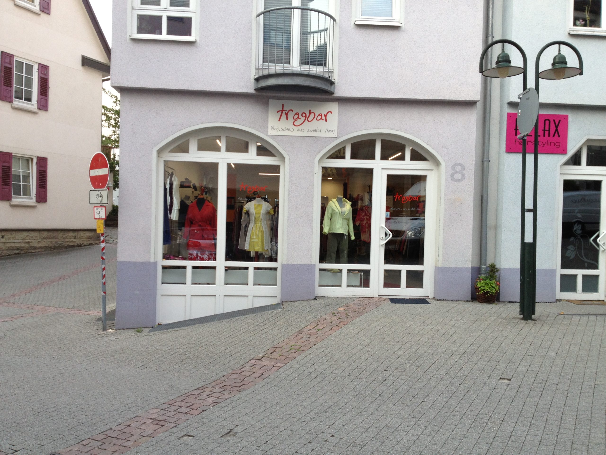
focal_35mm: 35
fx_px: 613
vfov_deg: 40.7
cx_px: 303
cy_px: 228
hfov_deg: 52.6
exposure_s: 1/120
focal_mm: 4.28
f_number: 2.4
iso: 50
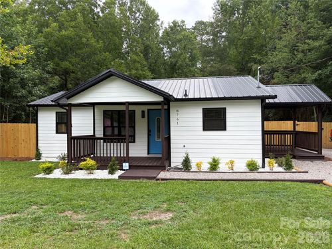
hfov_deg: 67.3
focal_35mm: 26
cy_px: 124
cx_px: 166
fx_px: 249
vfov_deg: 53.1
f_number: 1.6
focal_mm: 5.96
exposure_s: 1/810
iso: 50
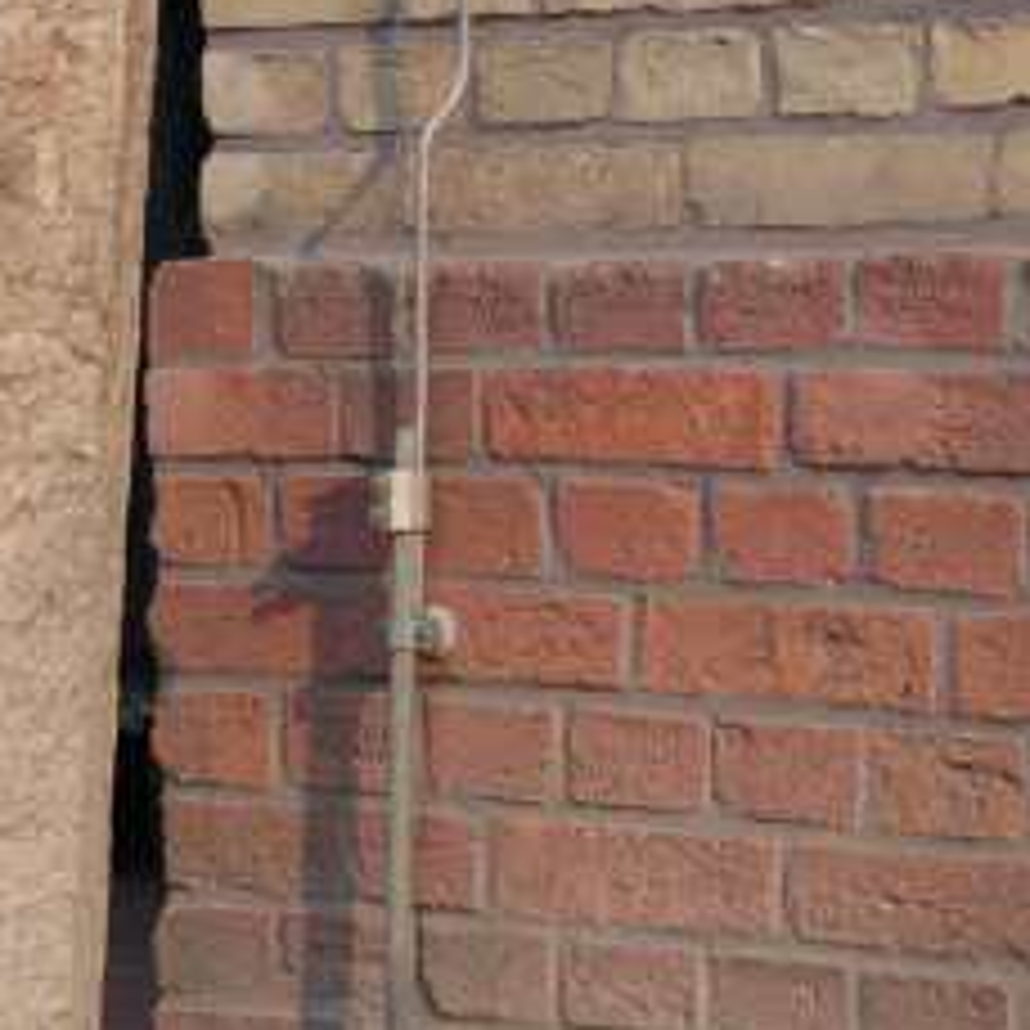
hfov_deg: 9.3
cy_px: 542
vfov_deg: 9.4
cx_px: -256
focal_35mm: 186
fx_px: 6261
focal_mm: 50
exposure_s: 1/320
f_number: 5.6
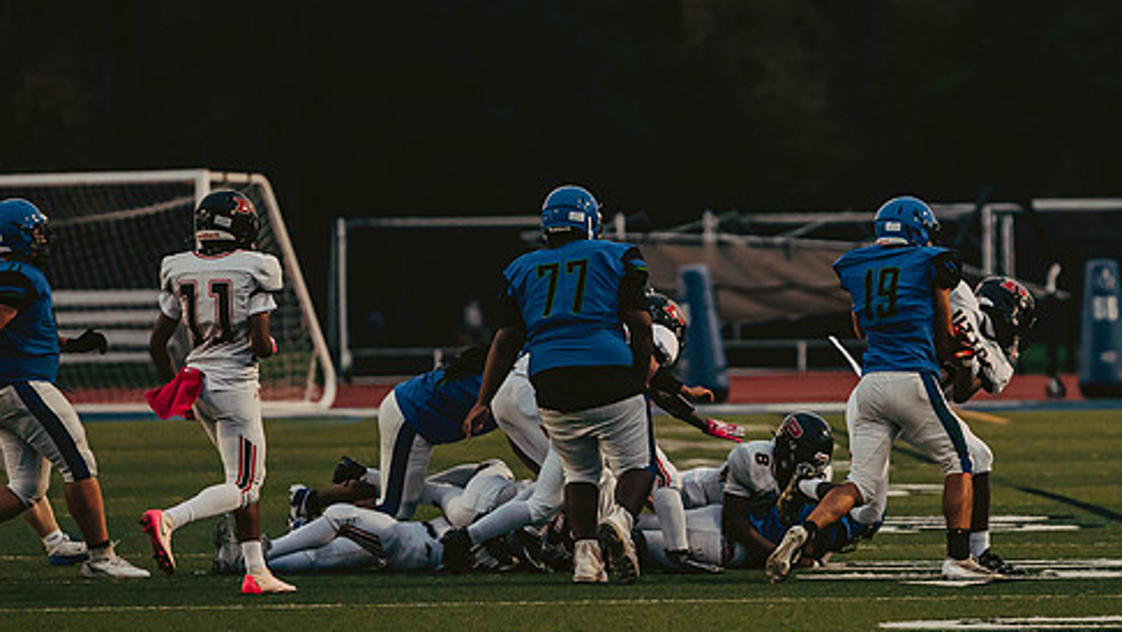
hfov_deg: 5.5
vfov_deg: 3.1
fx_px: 11699
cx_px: 871
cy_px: 347
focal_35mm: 393
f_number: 2.8
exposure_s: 1/1250
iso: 2000
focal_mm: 200
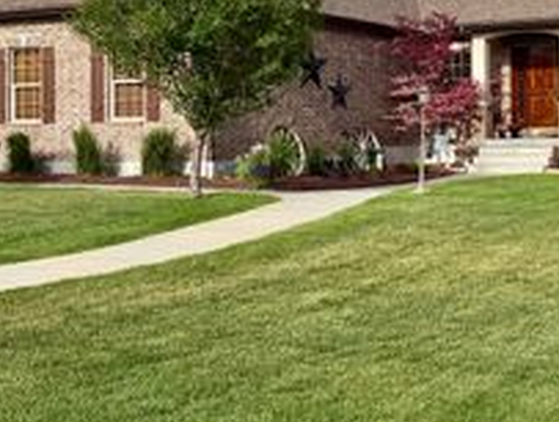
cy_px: 98
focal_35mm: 59
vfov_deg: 24.6
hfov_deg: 30.1
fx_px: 954
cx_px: 573
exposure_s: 1/3279
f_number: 1.78
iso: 80
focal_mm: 6.76
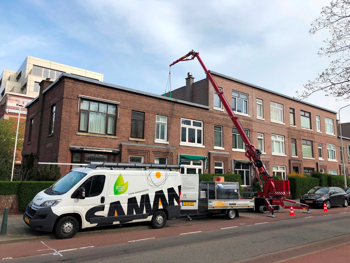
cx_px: 175
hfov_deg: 63.4
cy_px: 132
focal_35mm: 28
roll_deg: -0.8
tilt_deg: +6.5
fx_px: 283
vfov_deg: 49.7
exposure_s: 1/1200
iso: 20
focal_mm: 3.99
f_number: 1.8
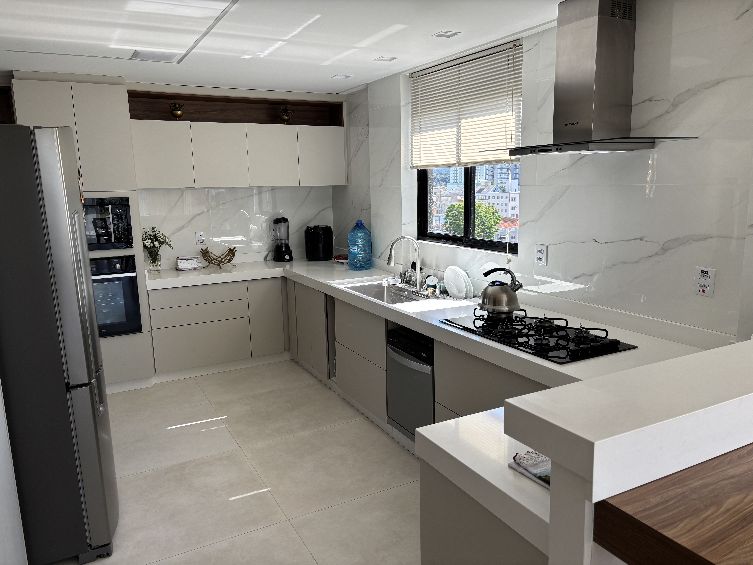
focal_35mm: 26
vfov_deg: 53.1
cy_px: 282
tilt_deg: -9.7
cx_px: 376
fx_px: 566
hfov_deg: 67.3
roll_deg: +1.1
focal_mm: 5.96
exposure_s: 1/307
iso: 50
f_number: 1.6
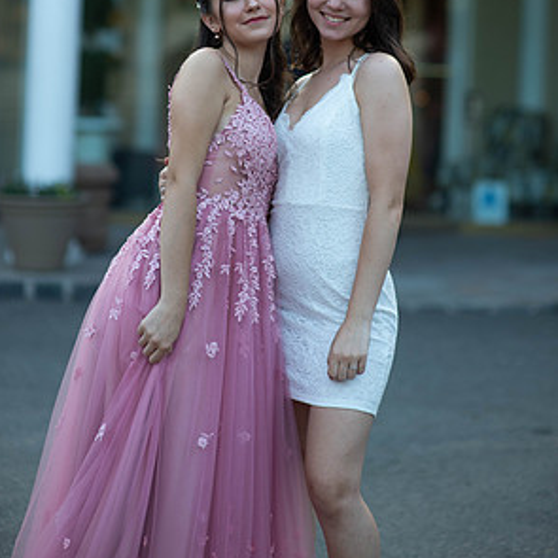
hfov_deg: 15.8
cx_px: 277
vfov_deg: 15.8
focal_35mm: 110
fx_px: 2006
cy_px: 140
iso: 250
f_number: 2
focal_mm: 85
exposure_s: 1/1000
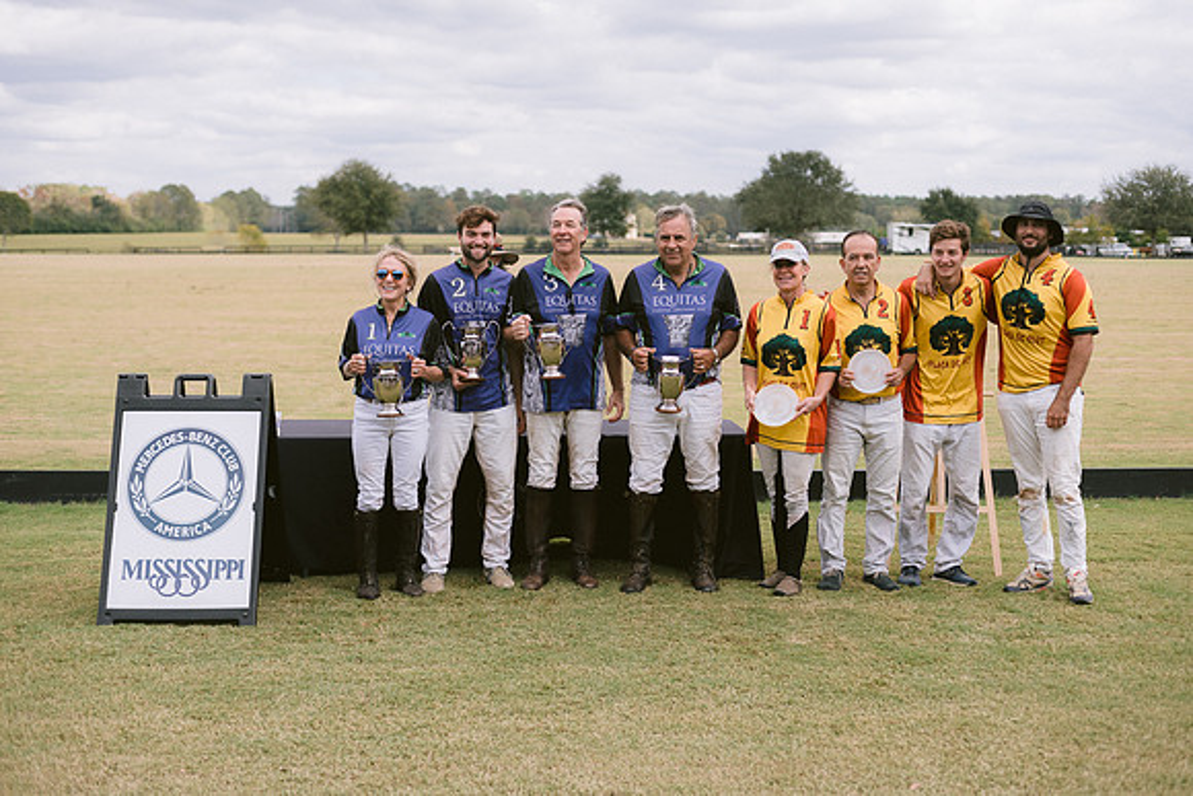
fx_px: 1657
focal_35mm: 50
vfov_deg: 27.0
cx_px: 596
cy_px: 398
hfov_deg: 39.6
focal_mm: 50
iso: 200
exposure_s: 1/5000
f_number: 2.8
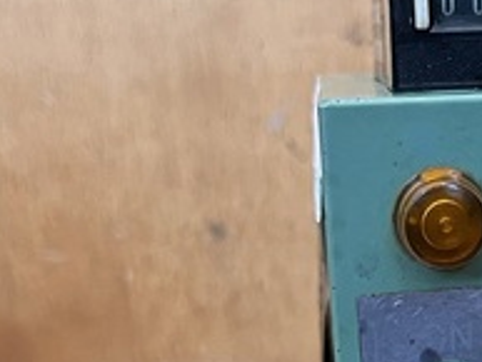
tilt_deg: -21.2
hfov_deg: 22.1
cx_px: 452
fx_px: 1198
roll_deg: +2.1
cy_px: 497
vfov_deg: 16.1
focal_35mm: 86
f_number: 1.6
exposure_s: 1/60
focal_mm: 5.1
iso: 125
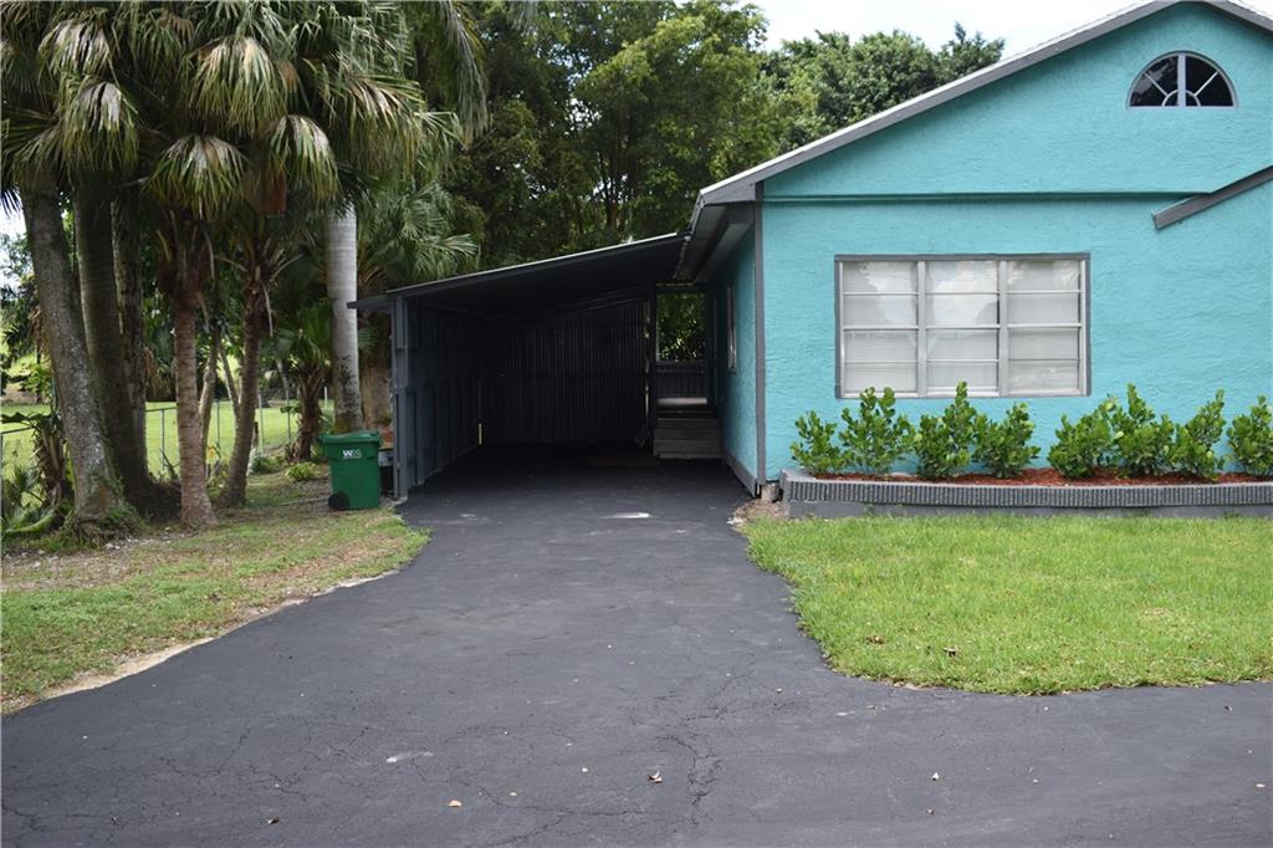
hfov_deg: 53.1
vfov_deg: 36.8
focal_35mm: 36
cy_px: 424
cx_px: 636
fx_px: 1273
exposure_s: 1/125
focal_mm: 24
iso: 100
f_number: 5.6
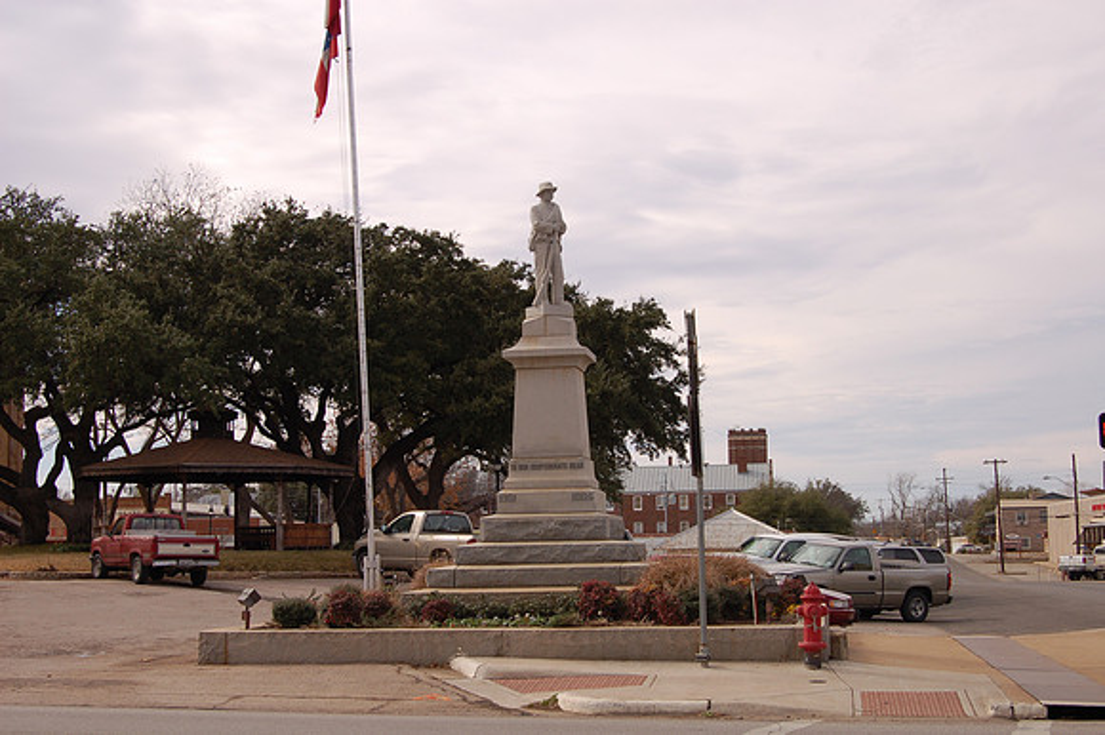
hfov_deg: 37.9
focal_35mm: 52
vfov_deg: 25.7
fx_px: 1610
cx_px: 552
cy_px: 368
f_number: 9
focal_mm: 35
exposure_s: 1/320
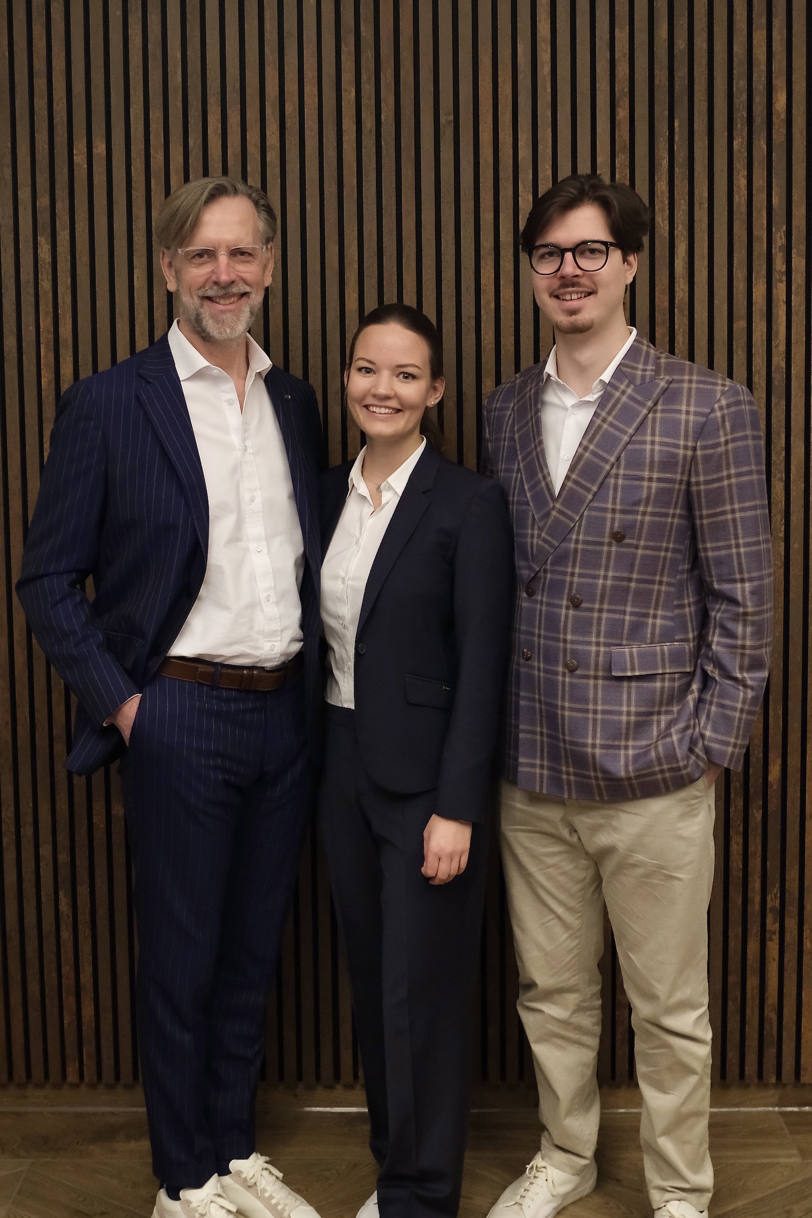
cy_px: 609
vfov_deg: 63.7
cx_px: 406
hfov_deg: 45.0
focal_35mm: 29
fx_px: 981
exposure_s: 1/100
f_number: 4
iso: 4000
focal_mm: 19.2
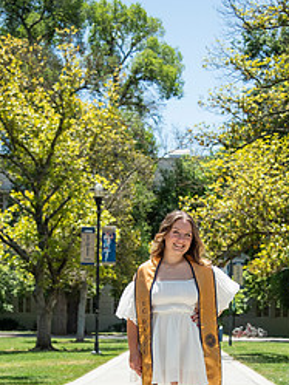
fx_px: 1257
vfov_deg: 17.2
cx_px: 168
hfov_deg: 13.1
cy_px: 322
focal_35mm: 113
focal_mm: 65
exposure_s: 1/2500
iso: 500
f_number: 5.6
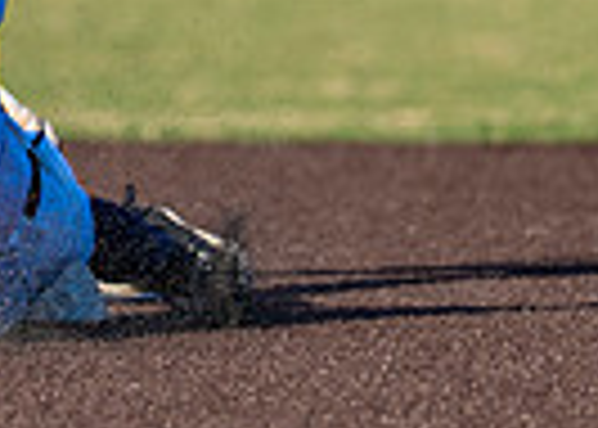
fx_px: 25357
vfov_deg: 1.0
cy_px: -467
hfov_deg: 1.4
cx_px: -141
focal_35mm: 1493
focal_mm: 200
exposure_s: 1/4000
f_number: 2.8
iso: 320
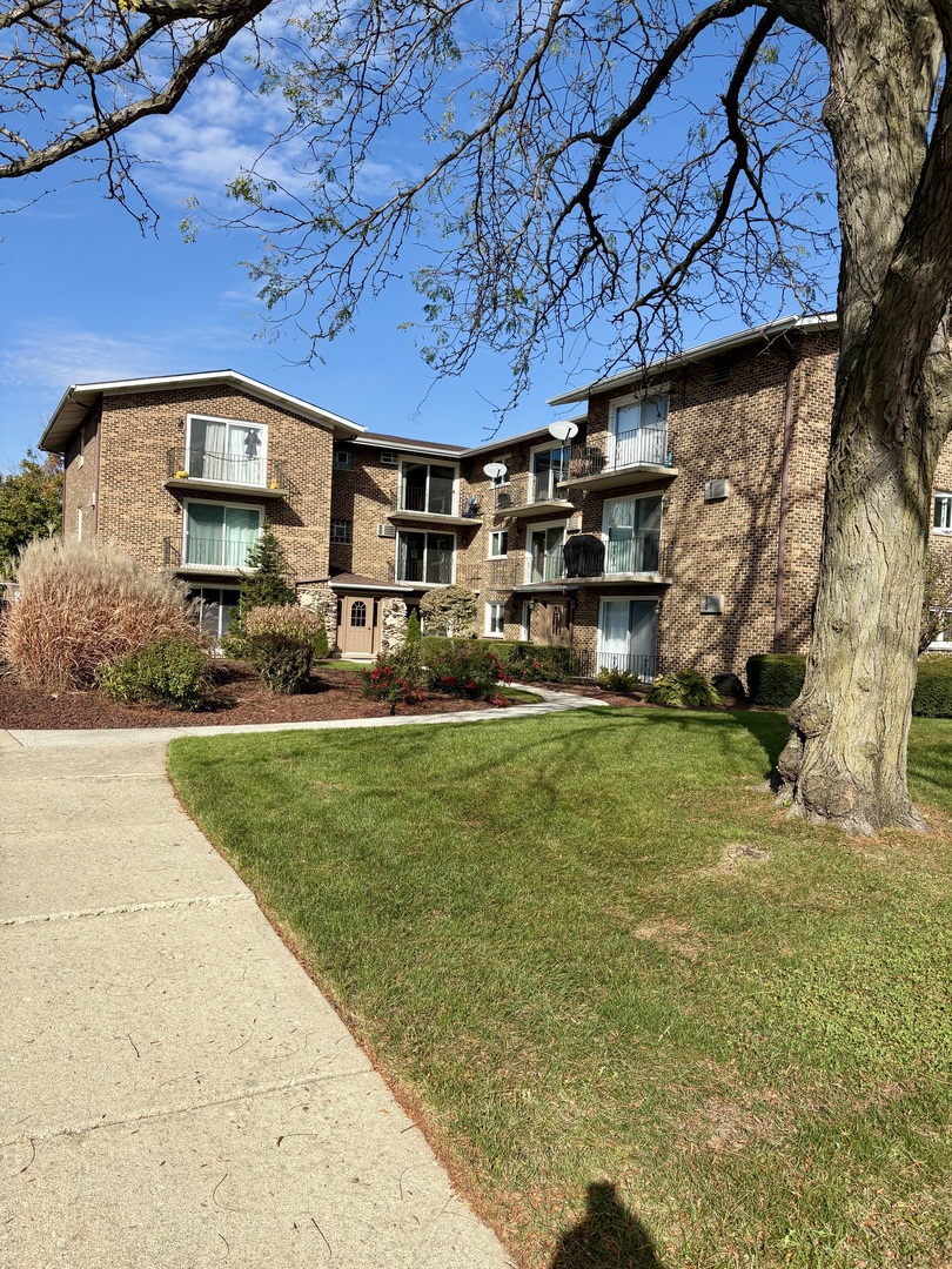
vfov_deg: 67.3
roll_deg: -2.5
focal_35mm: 26
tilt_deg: -0.7
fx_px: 953
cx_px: 476
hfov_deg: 53.1
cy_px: 634
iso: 50
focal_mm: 5.96
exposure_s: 1/4065
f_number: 1.6
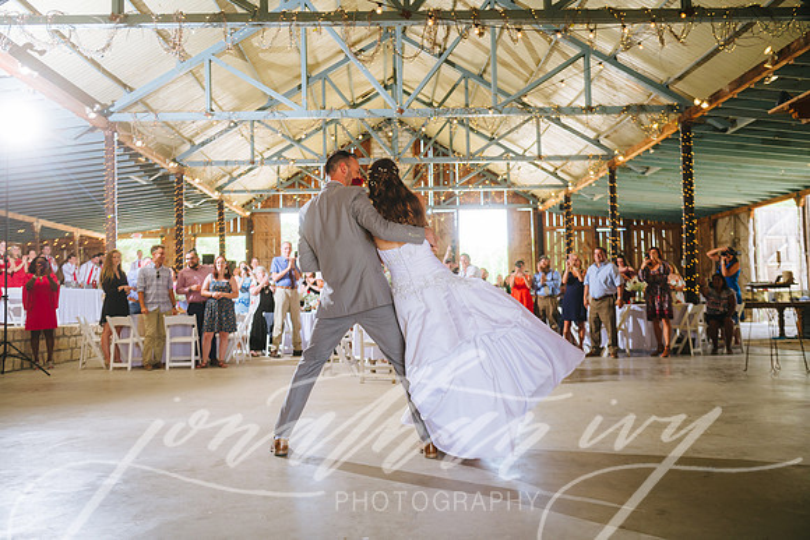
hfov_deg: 54.4
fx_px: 788
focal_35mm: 35
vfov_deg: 37.9
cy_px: 270
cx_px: 405
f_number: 2.8
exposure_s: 1/160
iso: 160
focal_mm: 35
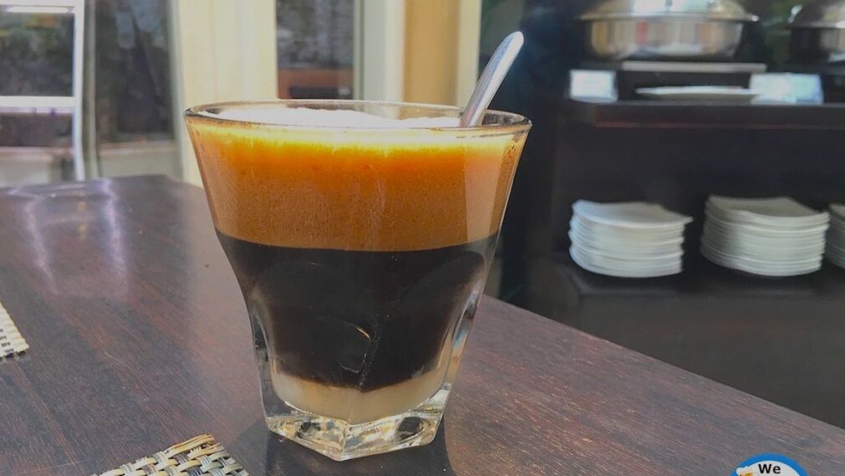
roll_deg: -2.2
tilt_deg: -15.0
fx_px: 717
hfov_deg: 61.0
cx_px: 421
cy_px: 255
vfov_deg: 36.7
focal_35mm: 32
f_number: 2.2
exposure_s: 1/17
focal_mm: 4.15
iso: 40
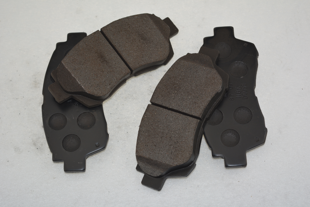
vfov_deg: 17.9
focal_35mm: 76
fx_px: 654
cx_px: 151
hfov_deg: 26.7
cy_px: 102
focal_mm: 48
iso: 200
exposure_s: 1/160
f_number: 5.3
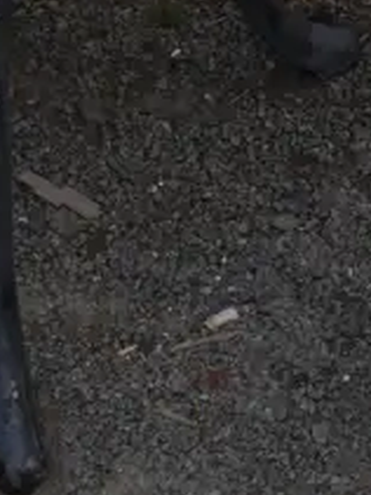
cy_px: -408
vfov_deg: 9.2
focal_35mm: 204
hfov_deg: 6.9
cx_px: 830
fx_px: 2918
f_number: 7.1
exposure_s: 1/250
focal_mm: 21
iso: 200
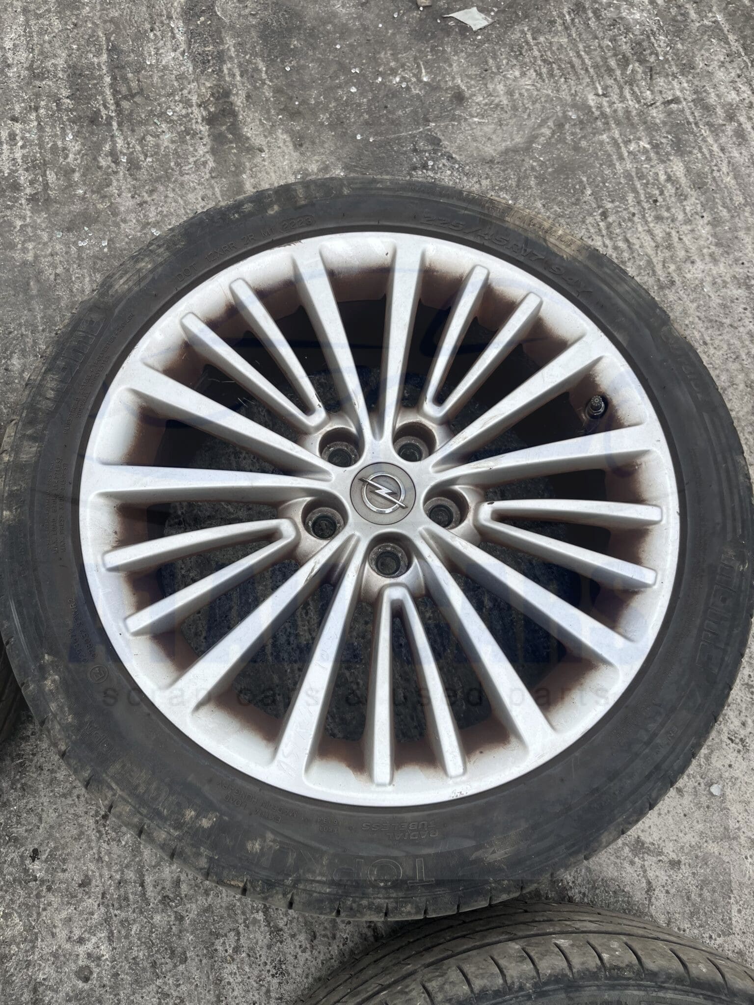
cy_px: 502
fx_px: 755
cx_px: 377
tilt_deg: -71.5
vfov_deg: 67.3
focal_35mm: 26
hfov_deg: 53.1
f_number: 1.6
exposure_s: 1/1056
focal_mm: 5.1
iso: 50
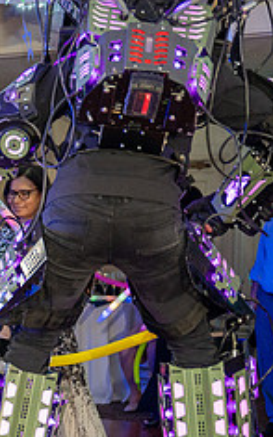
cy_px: 323
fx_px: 1285
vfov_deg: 19.2
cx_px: -234
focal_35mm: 108
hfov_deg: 11.2
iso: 1250
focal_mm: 43
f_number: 2.8
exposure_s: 1/200
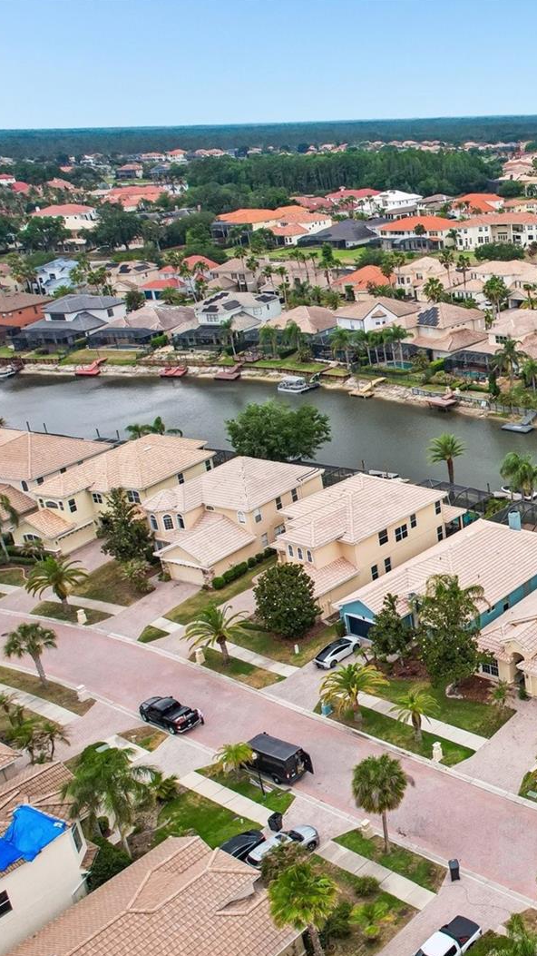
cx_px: 630
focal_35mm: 35
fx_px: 886
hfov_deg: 29.4
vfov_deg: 56.6
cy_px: 478
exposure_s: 1/1250
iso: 400
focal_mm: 8.4
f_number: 2.8
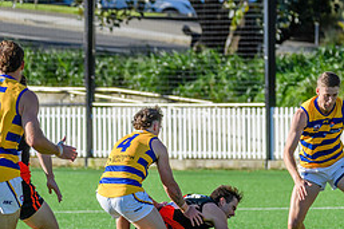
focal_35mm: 547
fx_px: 5223
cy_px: 202
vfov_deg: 2.5
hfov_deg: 3.8
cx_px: 227
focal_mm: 210
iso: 800
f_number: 6.3
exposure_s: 1/2000
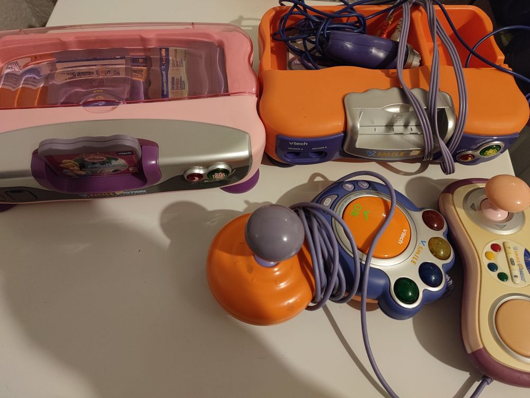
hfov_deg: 69.4
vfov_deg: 54.9
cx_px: 265
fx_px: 383
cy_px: 199
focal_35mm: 25
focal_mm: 5.96
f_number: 1.75
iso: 1614
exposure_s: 1/33
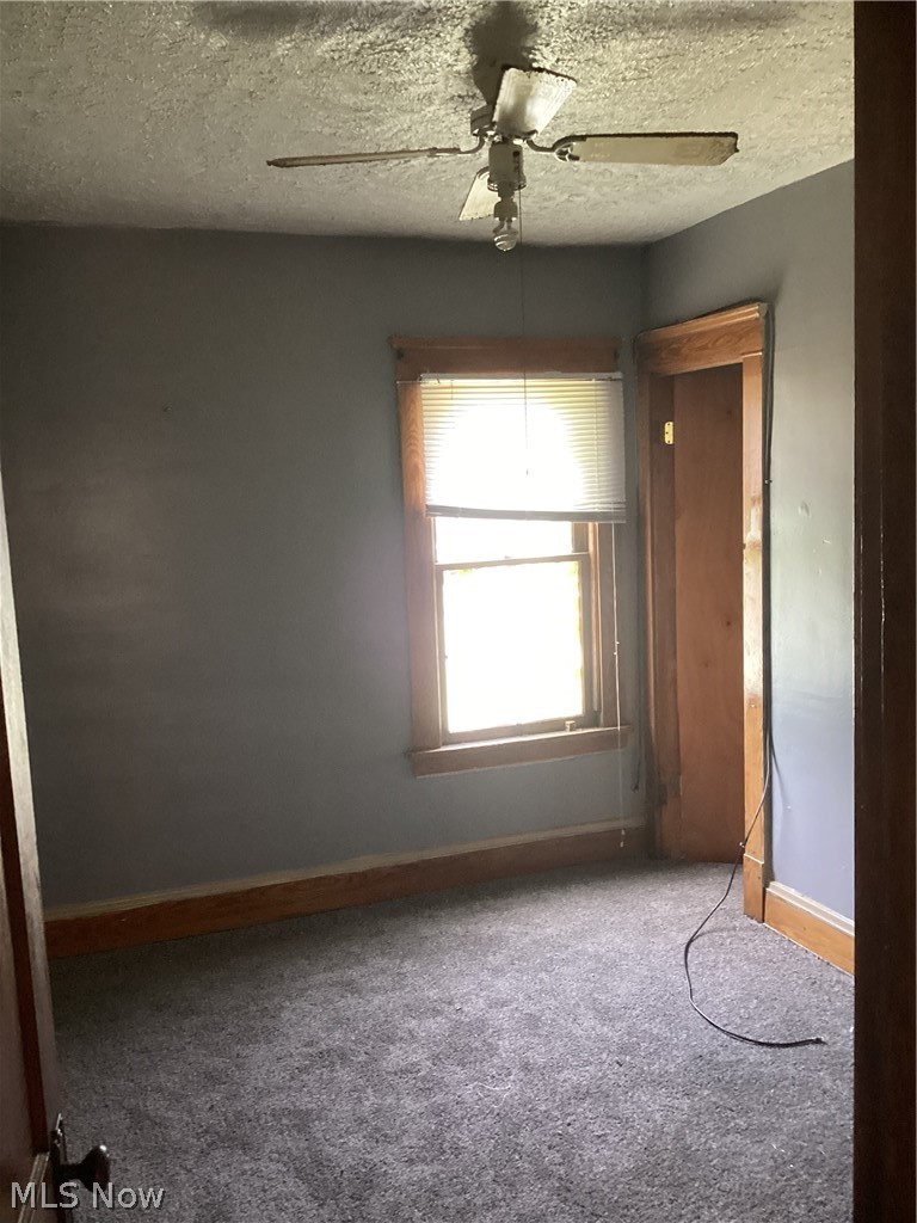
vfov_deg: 58.4
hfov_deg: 45.4
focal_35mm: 31
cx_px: 458
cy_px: 612
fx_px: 1095
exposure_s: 1/40
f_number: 2.4
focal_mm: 3.3
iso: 320
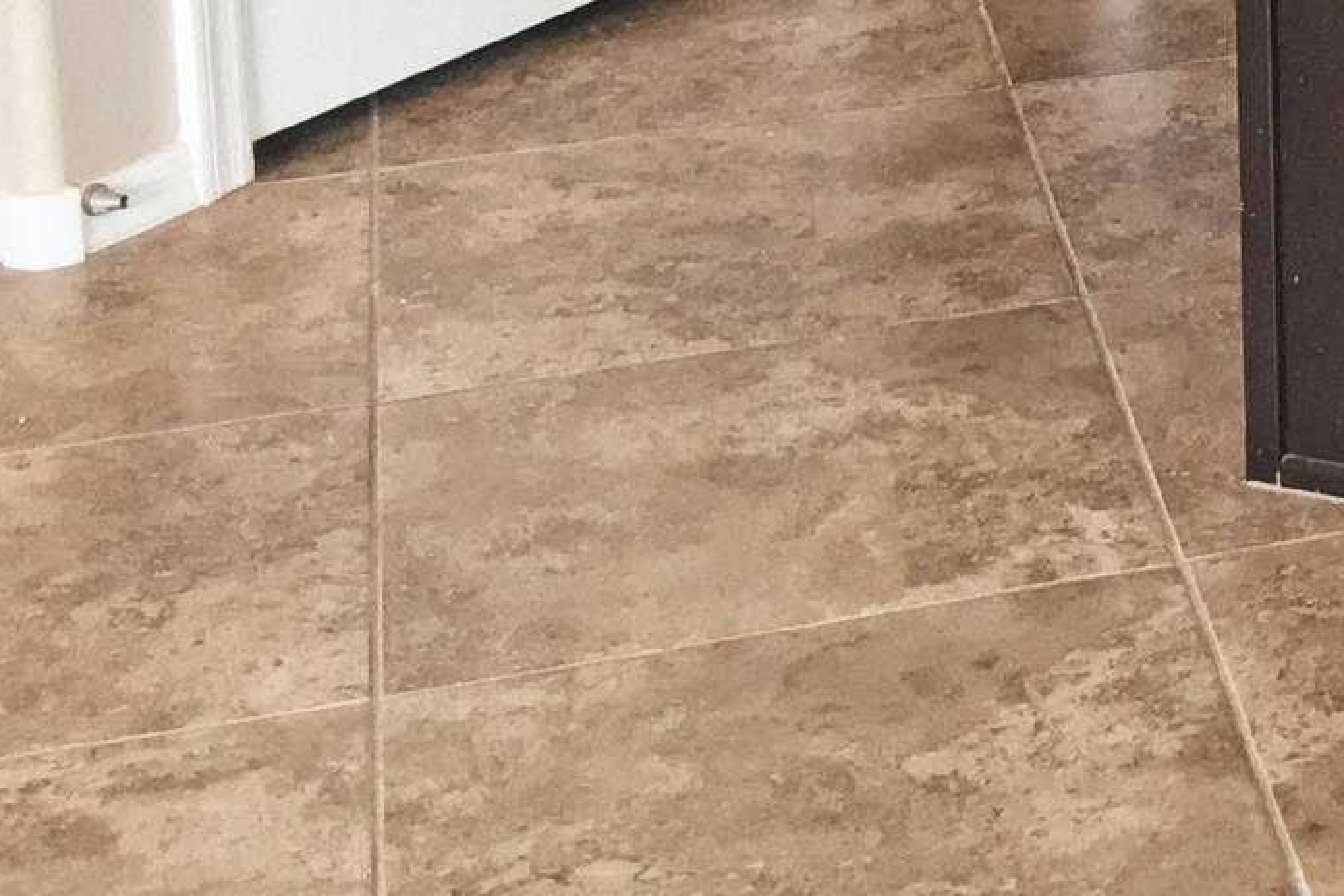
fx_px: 4853
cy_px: -917
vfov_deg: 9.8
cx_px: 2404
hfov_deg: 14.0
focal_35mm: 130
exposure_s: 1/33
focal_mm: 4.15
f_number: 2.2
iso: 50
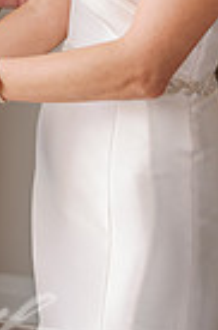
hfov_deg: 12.4
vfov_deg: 18.0
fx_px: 988
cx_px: -16
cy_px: -77
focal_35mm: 108
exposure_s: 1/125
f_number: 3.2
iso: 200
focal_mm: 33
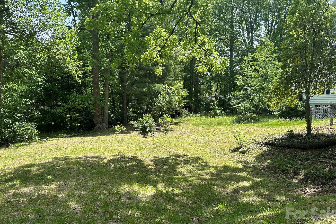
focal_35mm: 28
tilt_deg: -0.6
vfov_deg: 46.4
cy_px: 110
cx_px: 166
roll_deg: -2.6
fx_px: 261
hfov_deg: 65.5
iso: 50
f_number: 1.5
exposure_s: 1/1238
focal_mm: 5.7
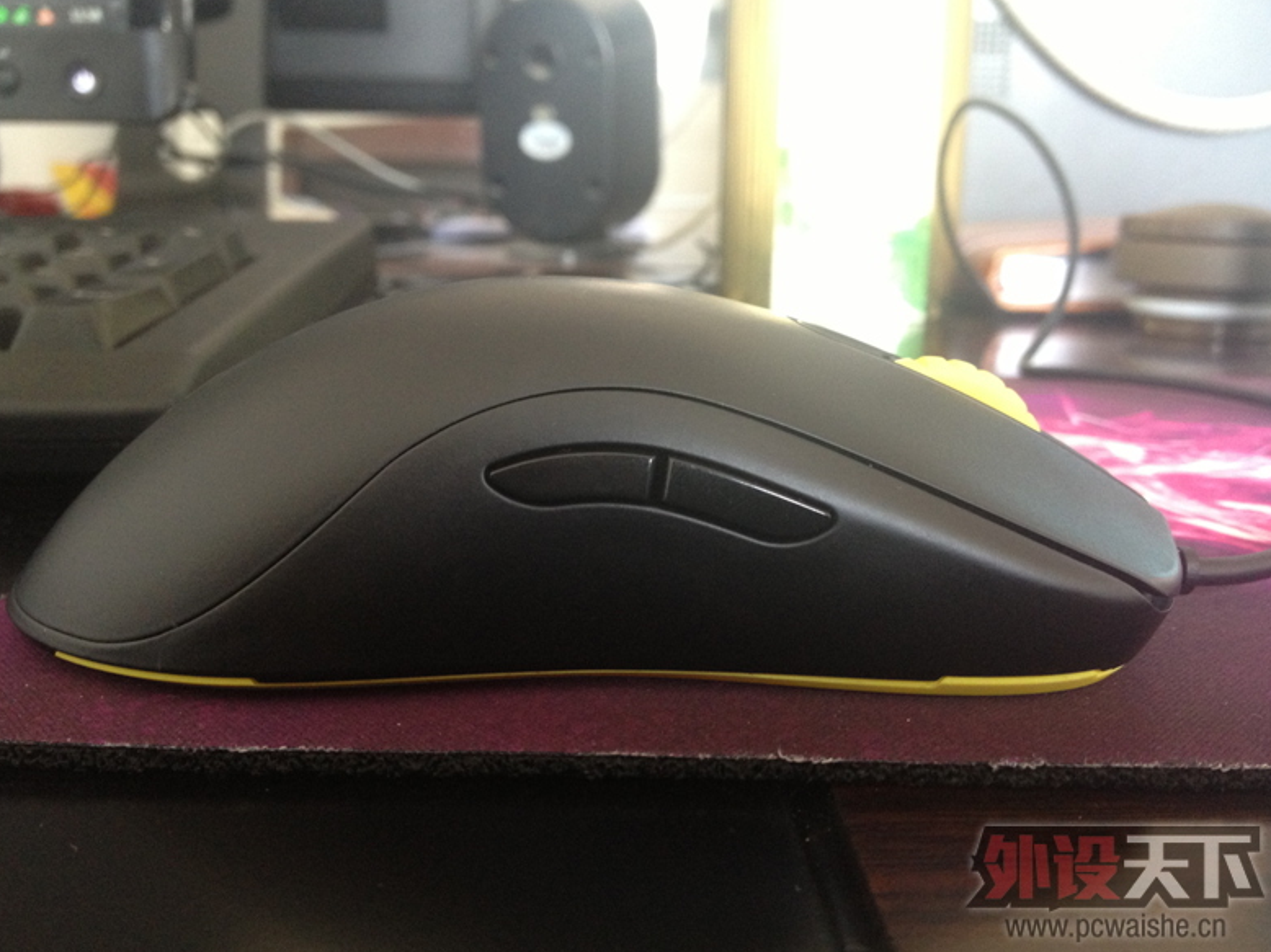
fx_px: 1321
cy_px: 483
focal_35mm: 36
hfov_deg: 51.4
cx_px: 632
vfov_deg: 39.6
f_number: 2.4
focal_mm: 4.28
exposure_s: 1/20
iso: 200
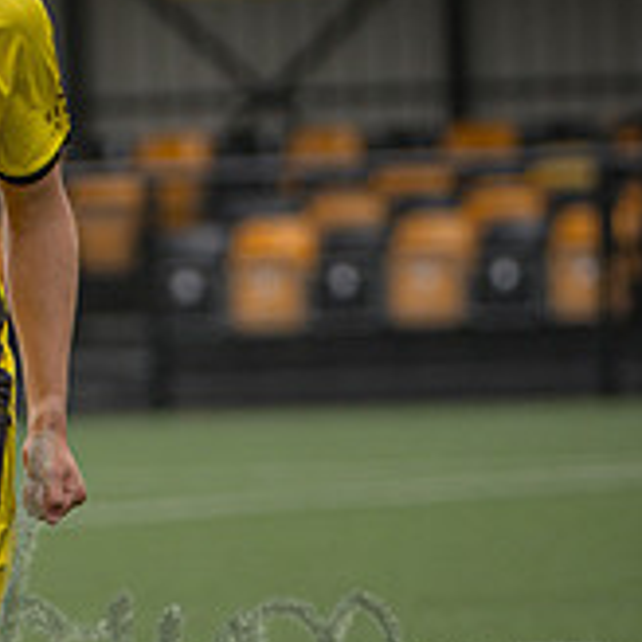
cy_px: 482
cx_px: -252
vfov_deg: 2.5
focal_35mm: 702
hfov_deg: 2.5
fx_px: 14730
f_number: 4
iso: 400
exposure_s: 1/1600
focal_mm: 200
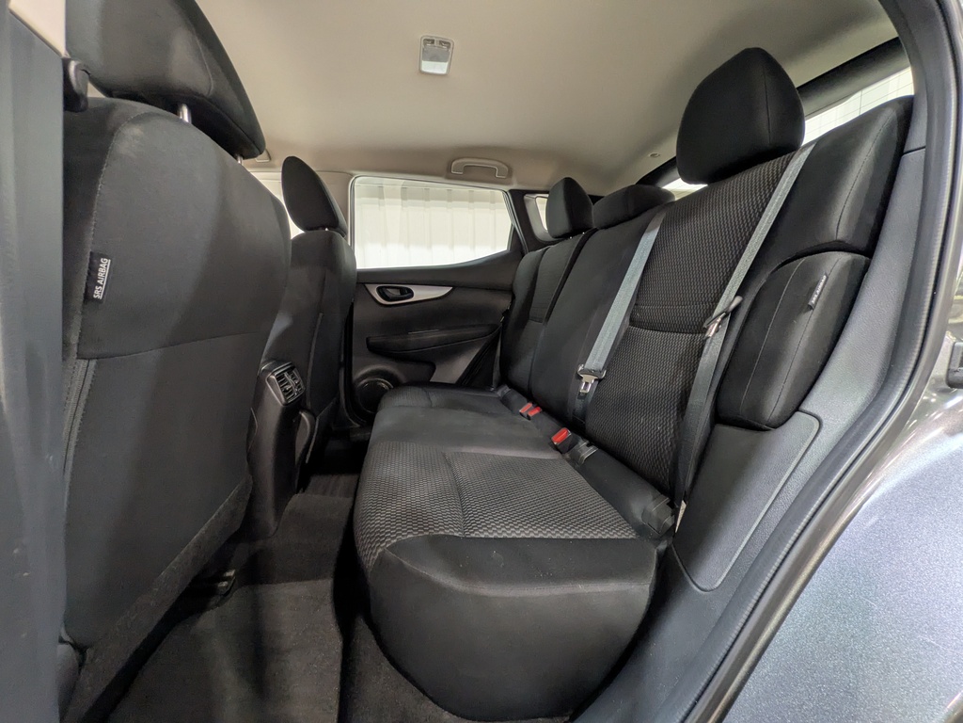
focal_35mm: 14
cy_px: 362
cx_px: 482
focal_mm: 1.83
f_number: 2.2
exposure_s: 1/30
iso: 108
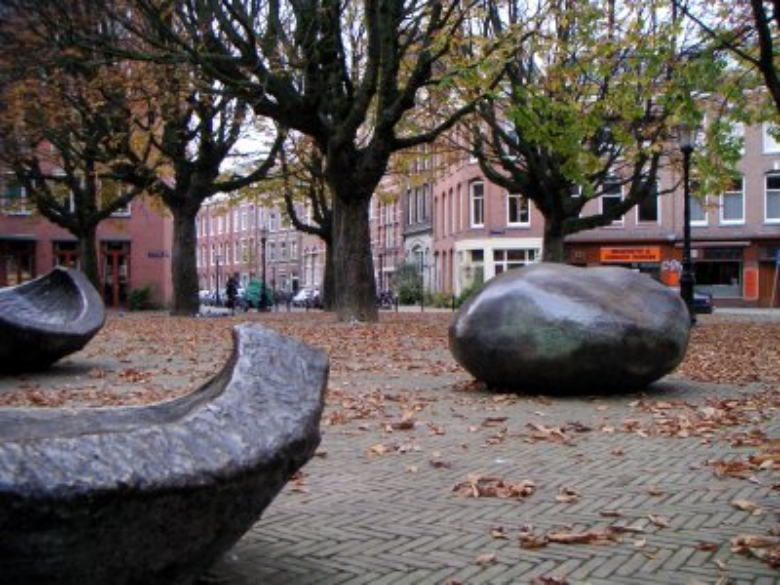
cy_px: 292
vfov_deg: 38.7
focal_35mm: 37
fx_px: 834
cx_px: 390
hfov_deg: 50.1
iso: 100
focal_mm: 5.7
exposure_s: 1/90
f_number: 2.8
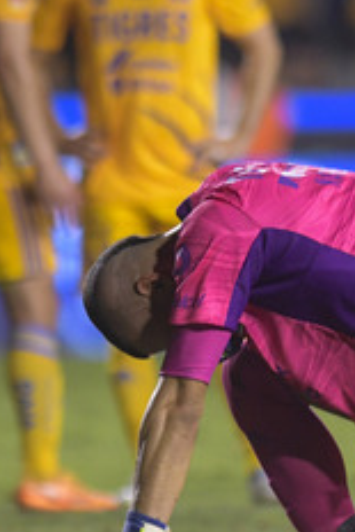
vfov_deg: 1.7
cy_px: 283
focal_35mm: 1183
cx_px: 358
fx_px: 17471
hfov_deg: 1.2
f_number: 2.8
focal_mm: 300
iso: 2500
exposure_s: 1/1250
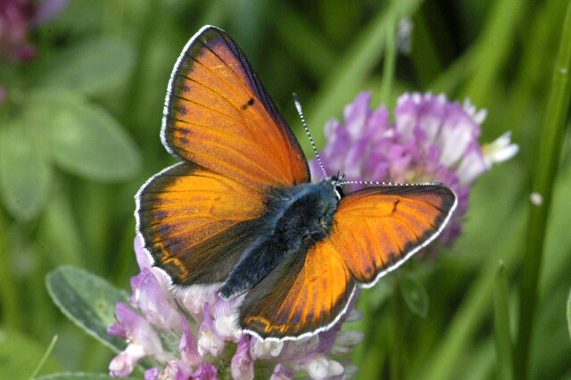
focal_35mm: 300
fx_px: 4756
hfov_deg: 6.9
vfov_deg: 4.6
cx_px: 286
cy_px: 190
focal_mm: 200
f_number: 20
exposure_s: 1/125
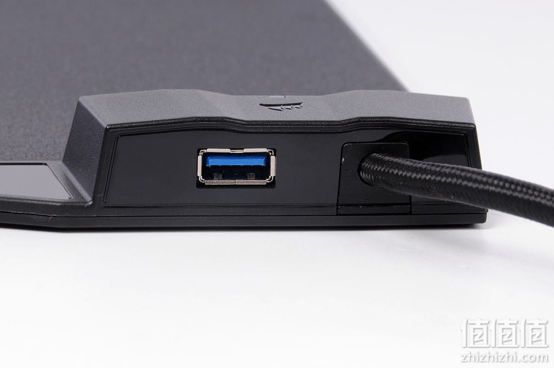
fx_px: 1614
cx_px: 277
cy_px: 184
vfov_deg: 13.0
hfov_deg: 19.5
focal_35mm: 105
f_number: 14
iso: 200
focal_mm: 70
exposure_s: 1/200
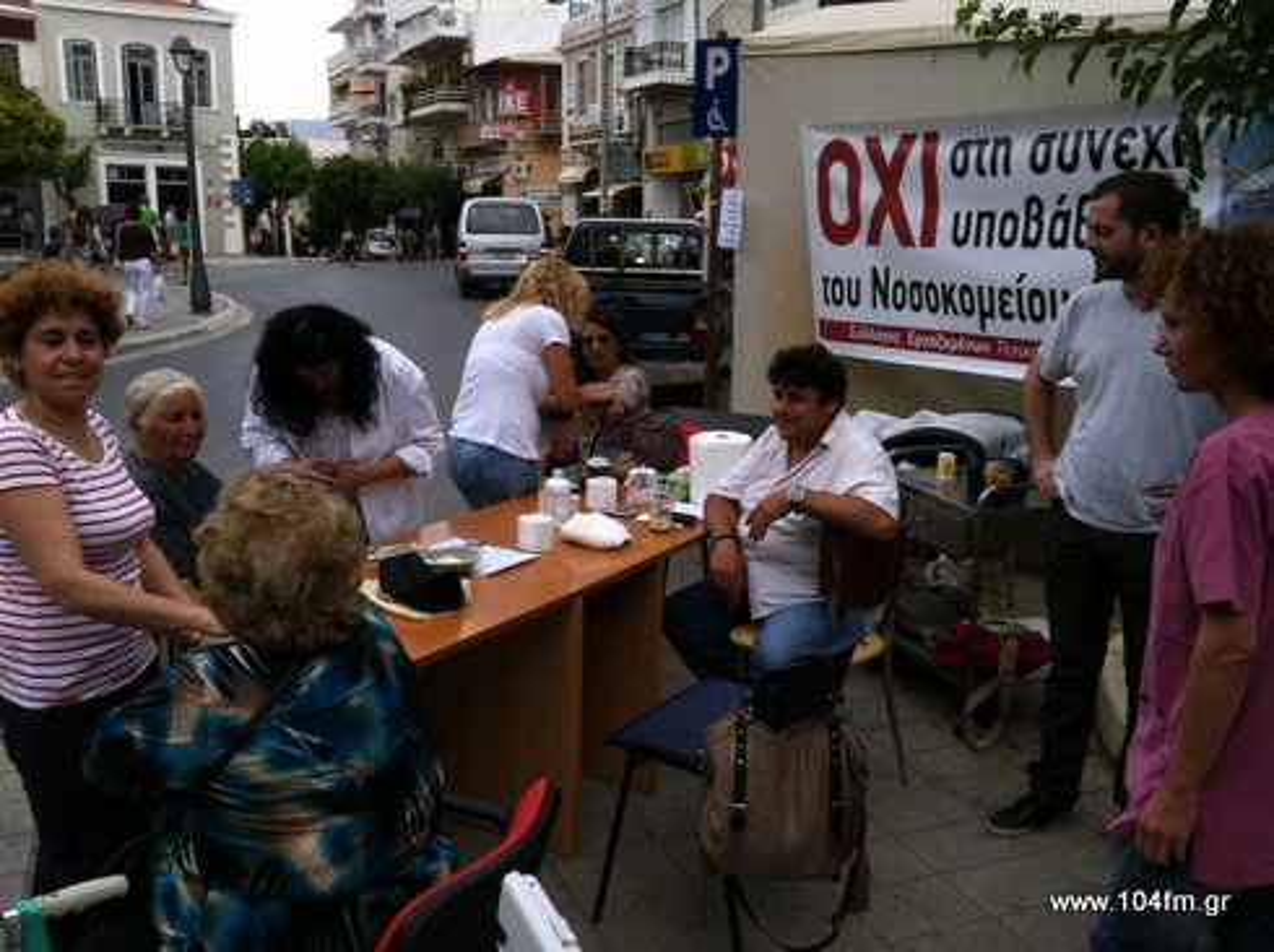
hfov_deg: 52.7
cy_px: 476
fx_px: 1286
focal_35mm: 35
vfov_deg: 40.6
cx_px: 637
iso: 80
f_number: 2.8
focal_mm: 3.85
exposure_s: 1/747
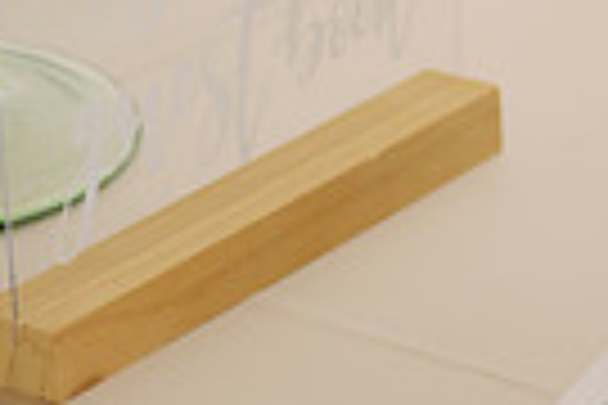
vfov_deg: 6.2
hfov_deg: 9.1
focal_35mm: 223
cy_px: 99
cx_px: 770
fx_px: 3766
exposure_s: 1/200
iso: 125
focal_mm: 52
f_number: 2.8
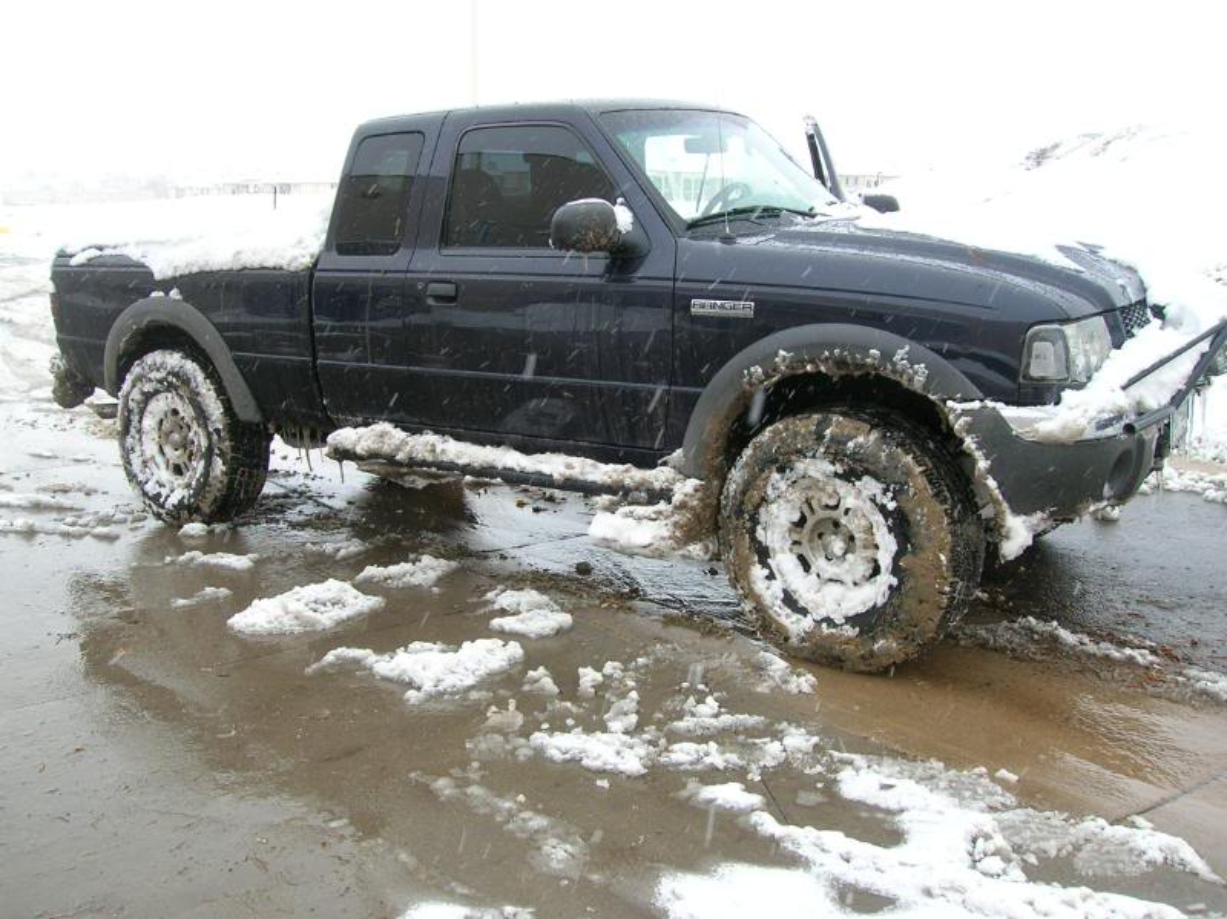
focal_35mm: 34
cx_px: 614
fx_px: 1204
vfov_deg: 41.8
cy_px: 460
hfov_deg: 54.0
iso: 50
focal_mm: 5.7
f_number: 4.9
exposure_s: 1/78
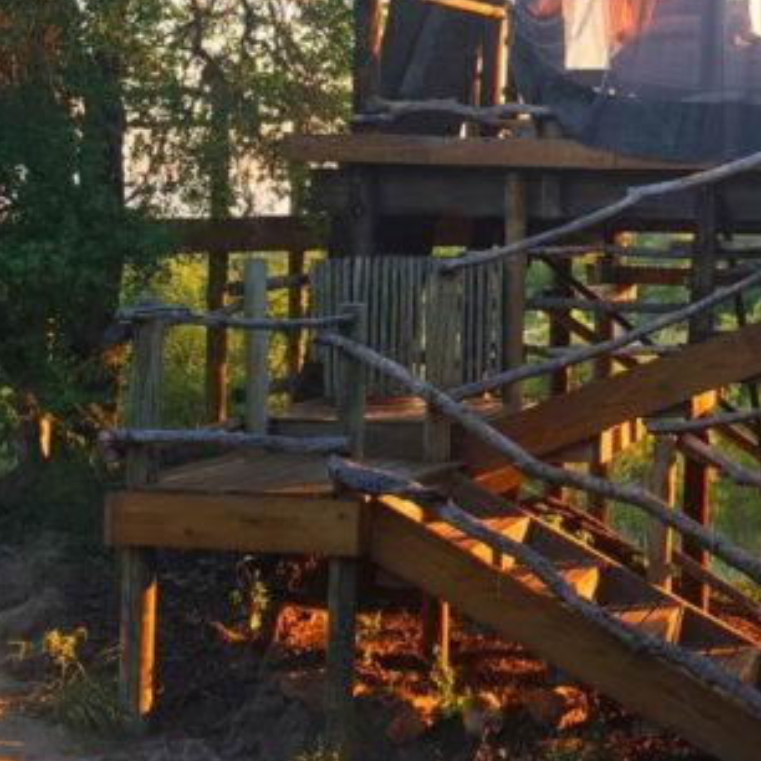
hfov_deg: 24.4
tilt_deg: +1.9
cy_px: 214
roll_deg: +0.0
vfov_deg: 25.5
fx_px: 1666
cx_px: 781
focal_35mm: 67
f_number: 2.2
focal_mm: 4.15
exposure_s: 1/100
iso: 40
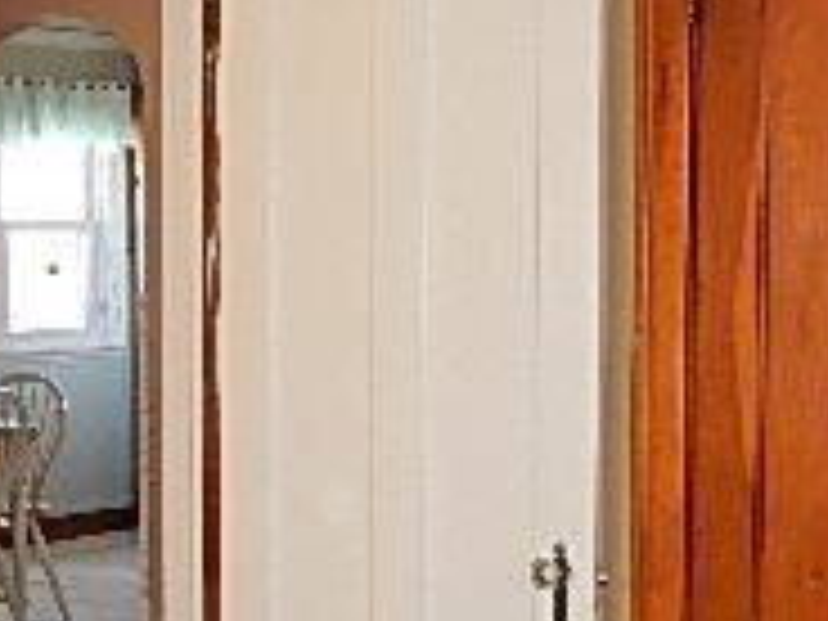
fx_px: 2081
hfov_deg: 22.5
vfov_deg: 16.9
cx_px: 436
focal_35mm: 87
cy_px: 418
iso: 200
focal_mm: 4.5
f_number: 3.4
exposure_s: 1/30
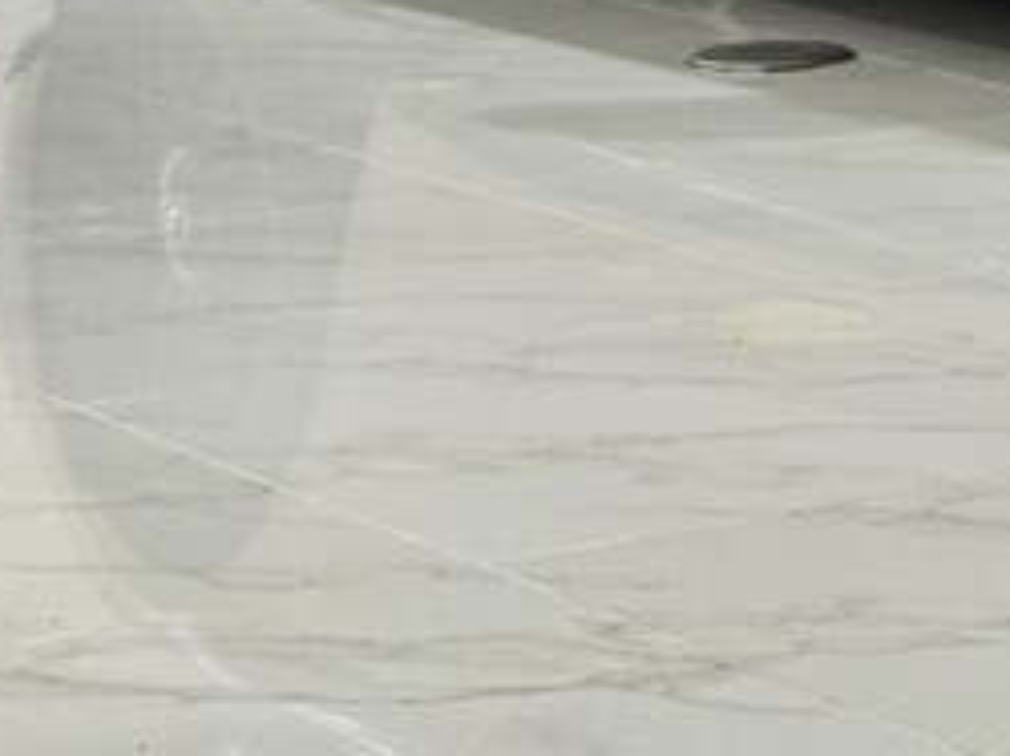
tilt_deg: -3.4
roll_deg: +0.9
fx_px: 6209
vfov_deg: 6.8
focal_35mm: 213
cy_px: -602
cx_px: 1814
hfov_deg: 8.9
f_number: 1.6
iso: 80
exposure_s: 1/379
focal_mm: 5.96
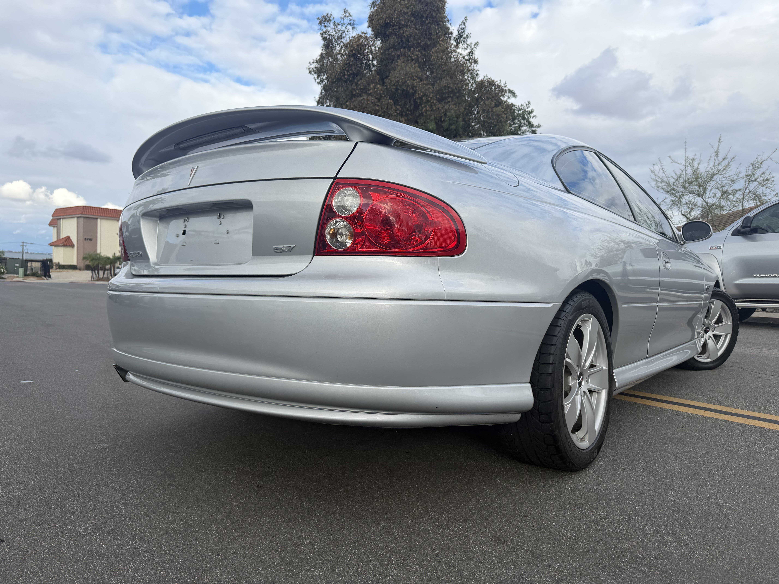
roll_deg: -2.0
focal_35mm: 24
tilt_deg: -1.5
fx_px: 540
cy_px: 292
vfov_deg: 56.8
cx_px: 390
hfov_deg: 71.6
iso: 80
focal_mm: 6.76
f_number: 1.78
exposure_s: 1/1653
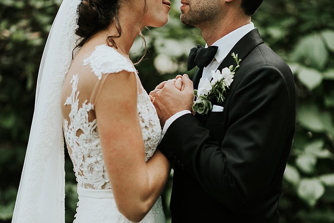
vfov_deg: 15.2
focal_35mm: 90
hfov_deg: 22.6
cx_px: 167
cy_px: 108
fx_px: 835
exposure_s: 1/800
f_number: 1.8
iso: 200
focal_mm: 85
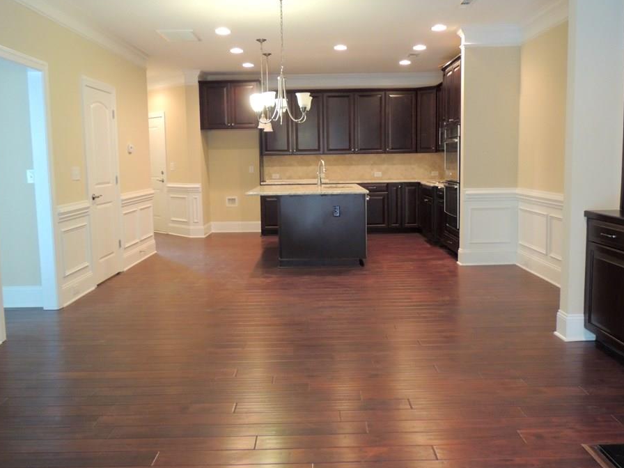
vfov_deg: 44.1
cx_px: 315
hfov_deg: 56.8
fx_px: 577
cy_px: 217
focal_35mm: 32
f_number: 3.1
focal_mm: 4.9
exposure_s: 1/13
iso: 400
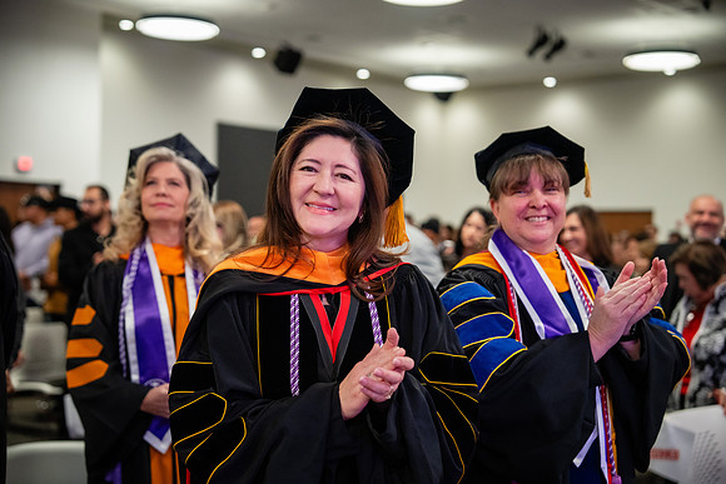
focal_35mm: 55
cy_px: 242
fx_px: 1109
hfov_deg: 36.2
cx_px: 363
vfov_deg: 24.6
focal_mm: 55
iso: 3200
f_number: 2.8
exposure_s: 1/160
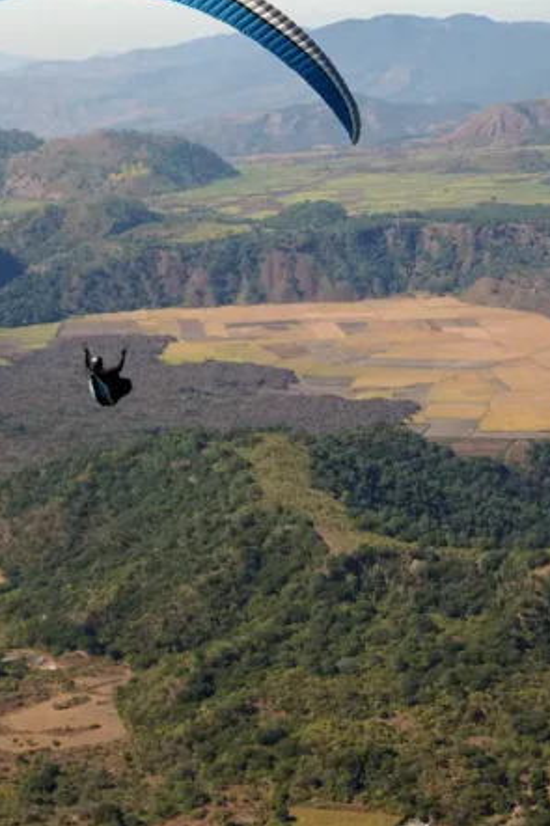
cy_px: 258
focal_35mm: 81
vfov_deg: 24.9
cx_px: 237
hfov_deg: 16.8
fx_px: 1858
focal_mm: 35
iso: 100
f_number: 8
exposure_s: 1/400
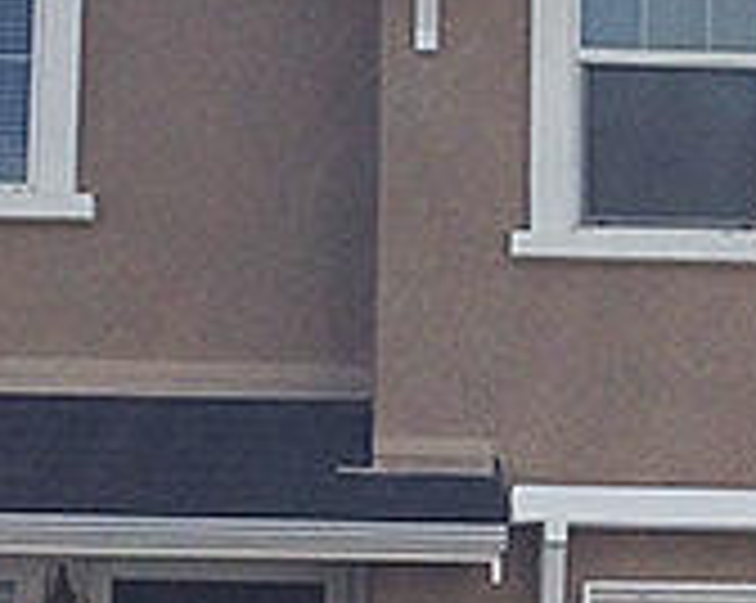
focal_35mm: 135
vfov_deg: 11.4
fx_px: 3017
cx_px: 495
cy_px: 288
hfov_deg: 14.3
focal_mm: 4.15
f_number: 2.2
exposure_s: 1/3425
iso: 32
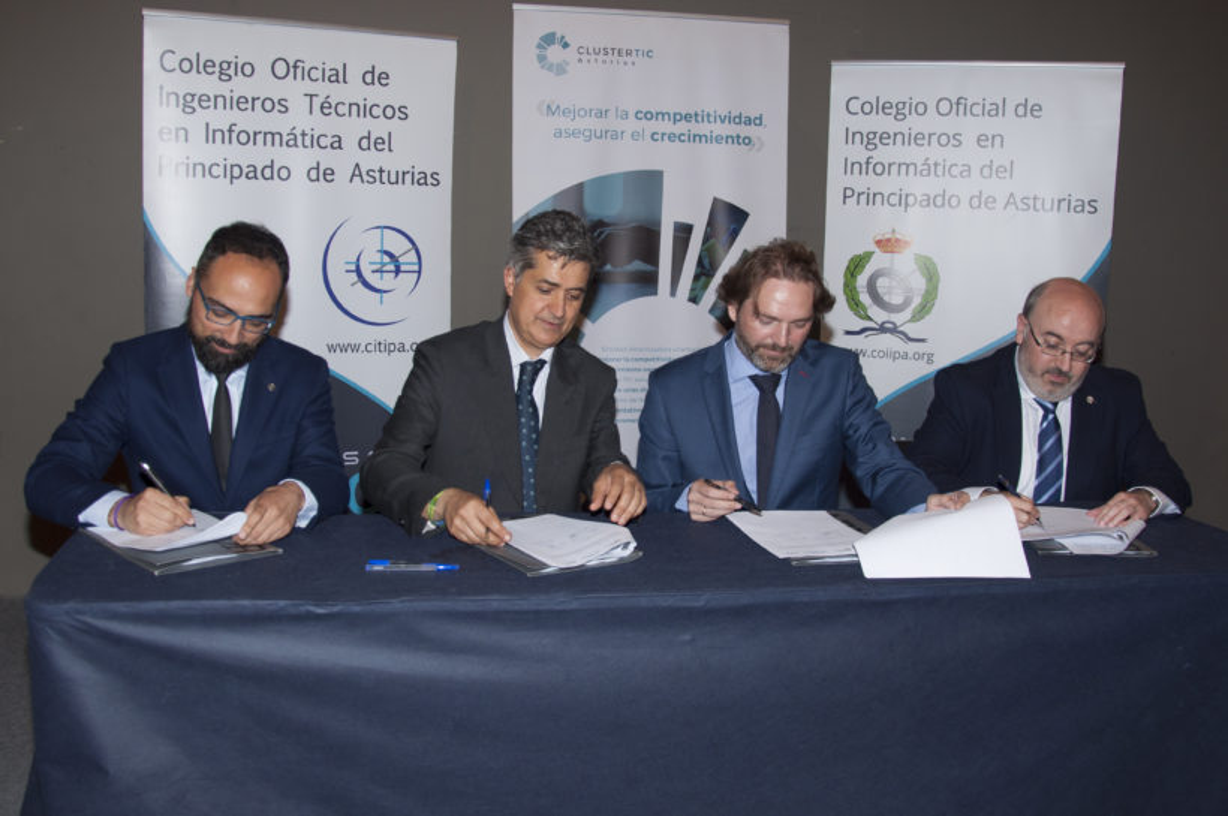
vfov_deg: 47.8
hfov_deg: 67.4
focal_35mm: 27
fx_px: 920
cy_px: 408
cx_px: 614
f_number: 4
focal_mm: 18
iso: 200
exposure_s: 1/60
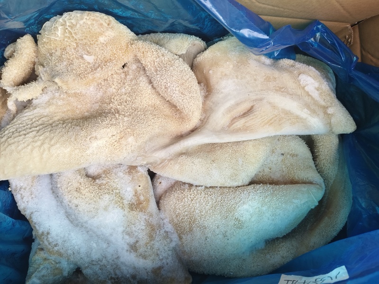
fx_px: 252
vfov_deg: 58.9
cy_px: 142
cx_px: 190
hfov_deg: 73.9
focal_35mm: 23
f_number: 1.88
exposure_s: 1/127
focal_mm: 5.6
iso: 72
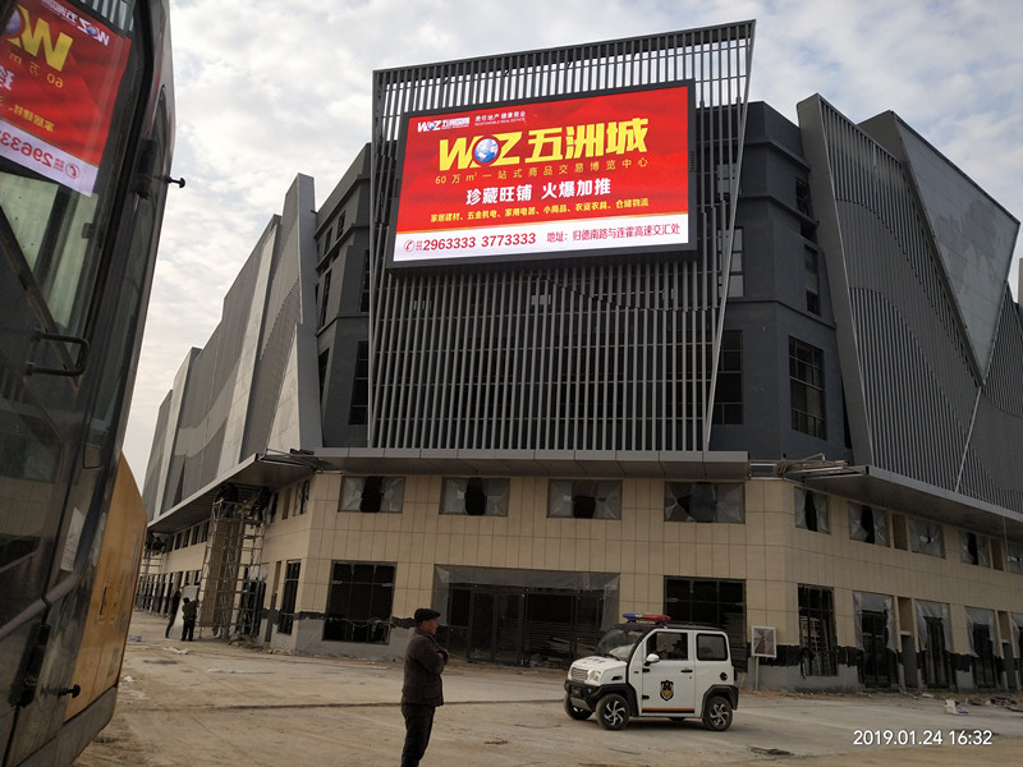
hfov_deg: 60.0
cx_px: 512
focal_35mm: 30
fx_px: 887
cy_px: 384
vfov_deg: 46.8
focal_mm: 3.95
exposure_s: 1/710
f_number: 1.8
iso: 50
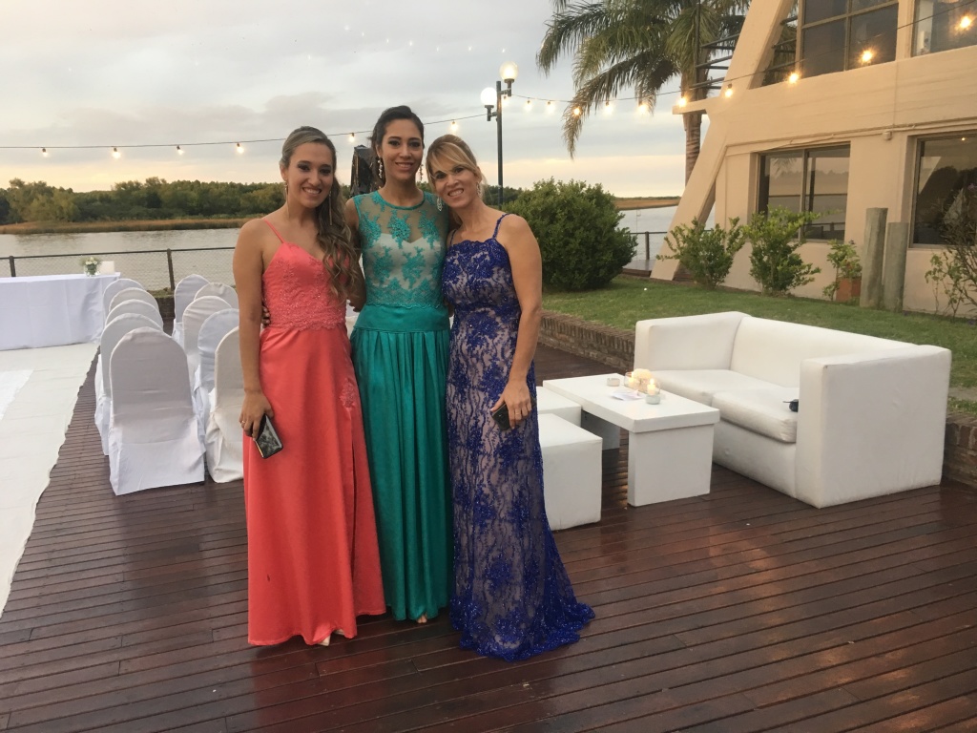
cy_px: 366
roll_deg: +1.0
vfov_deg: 48.2
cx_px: 488
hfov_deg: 61.7
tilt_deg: -10.4
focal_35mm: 29
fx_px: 818
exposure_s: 1/33
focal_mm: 4.15
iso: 50
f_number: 2.2
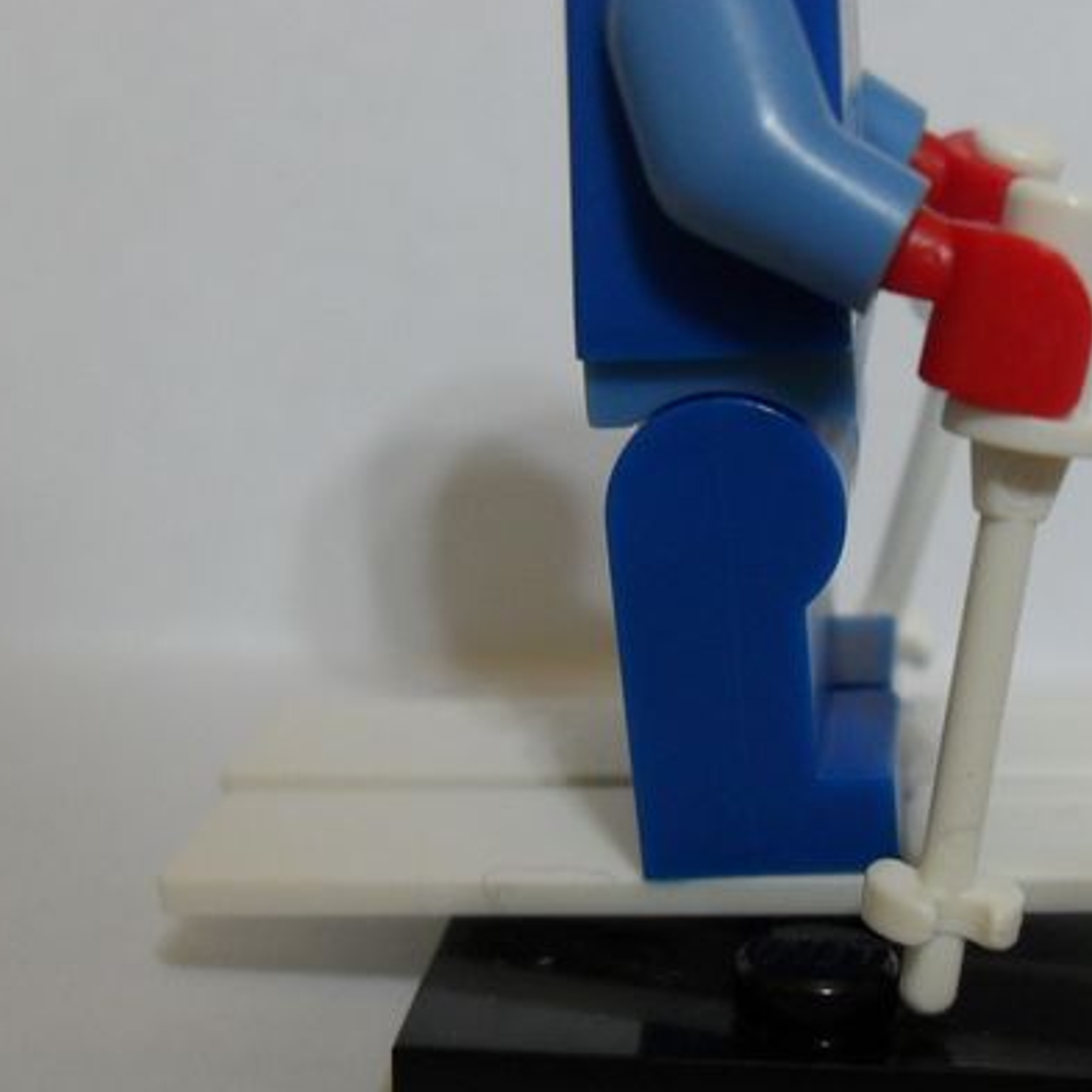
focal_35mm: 63
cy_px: 731
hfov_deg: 26.8
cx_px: 856
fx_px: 2248
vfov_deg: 27.1
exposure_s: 1/15
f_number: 2.8
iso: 200
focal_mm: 6.2
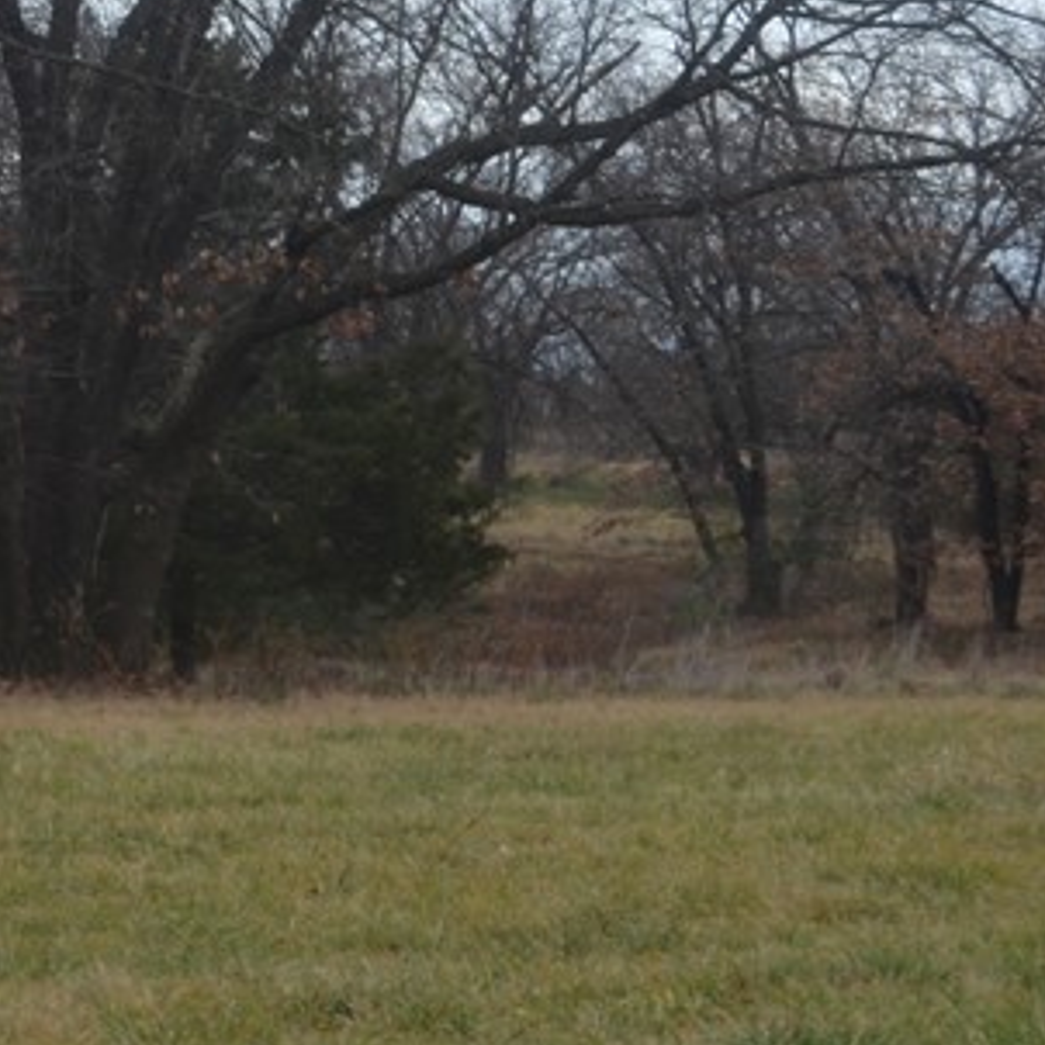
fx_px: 5021
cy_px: 313
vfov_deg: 11.9
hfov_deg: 11.1
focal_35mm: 147
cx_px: -832
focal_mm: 32
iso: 200
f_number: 7.1
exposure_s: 1/200
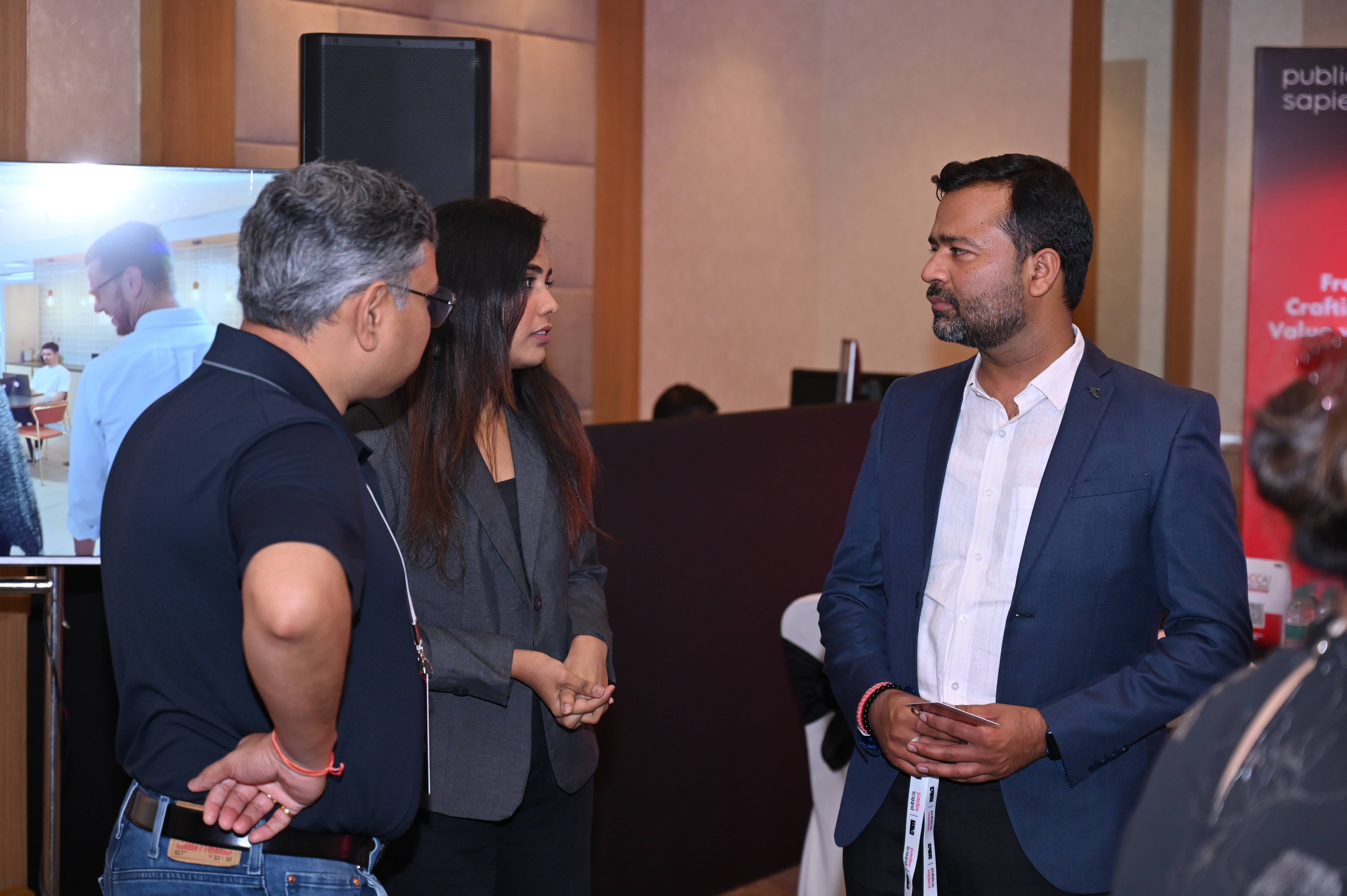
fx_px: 2617
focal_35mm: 70
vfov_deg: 19.4
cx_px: 674
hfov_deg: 28.9
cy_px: 448
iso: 1000
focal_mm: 70
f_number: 5
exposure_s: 1/160
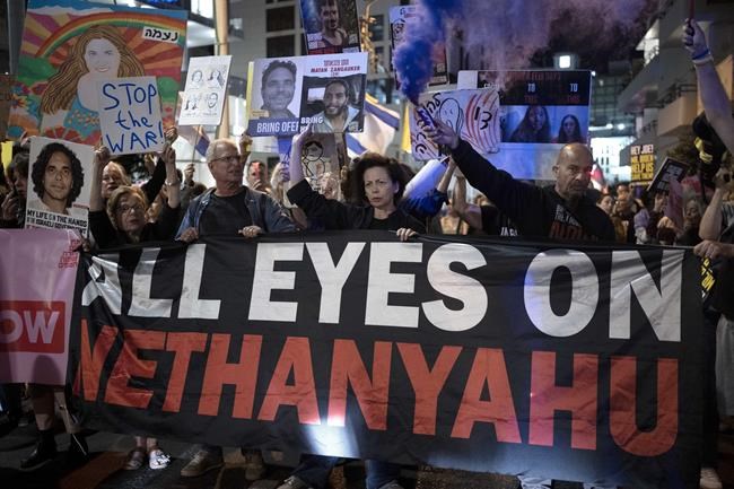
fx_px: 713
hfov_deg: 54.4
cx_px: 367
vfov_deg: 37.8
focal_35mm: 35
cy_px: 244
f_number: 2
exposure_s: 1/100
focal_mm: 35
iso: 4000
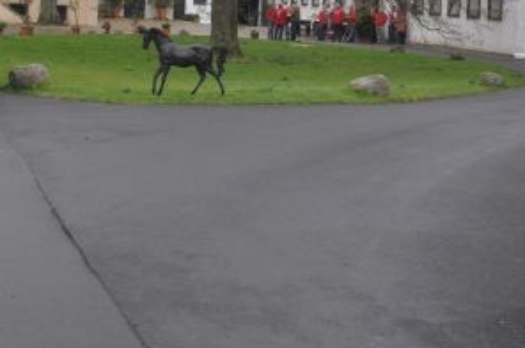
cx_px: -85
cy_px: -12
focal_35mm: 73
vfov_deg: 18.1
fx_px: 1062
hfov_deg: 25.3
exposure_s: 1/80
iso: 200
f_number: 9
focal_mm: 18
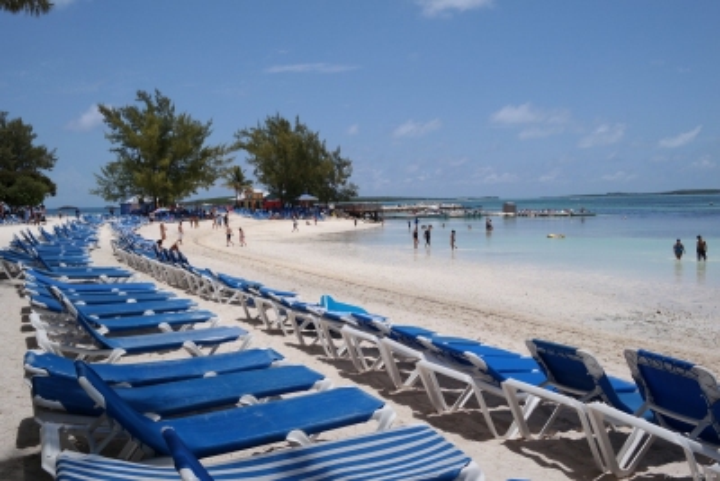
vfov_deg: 40.0
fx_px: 660
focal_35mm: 33
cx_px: 360
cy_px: 240
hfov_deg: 57.2
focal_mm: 22
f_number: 8
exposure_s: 1/180
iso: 100
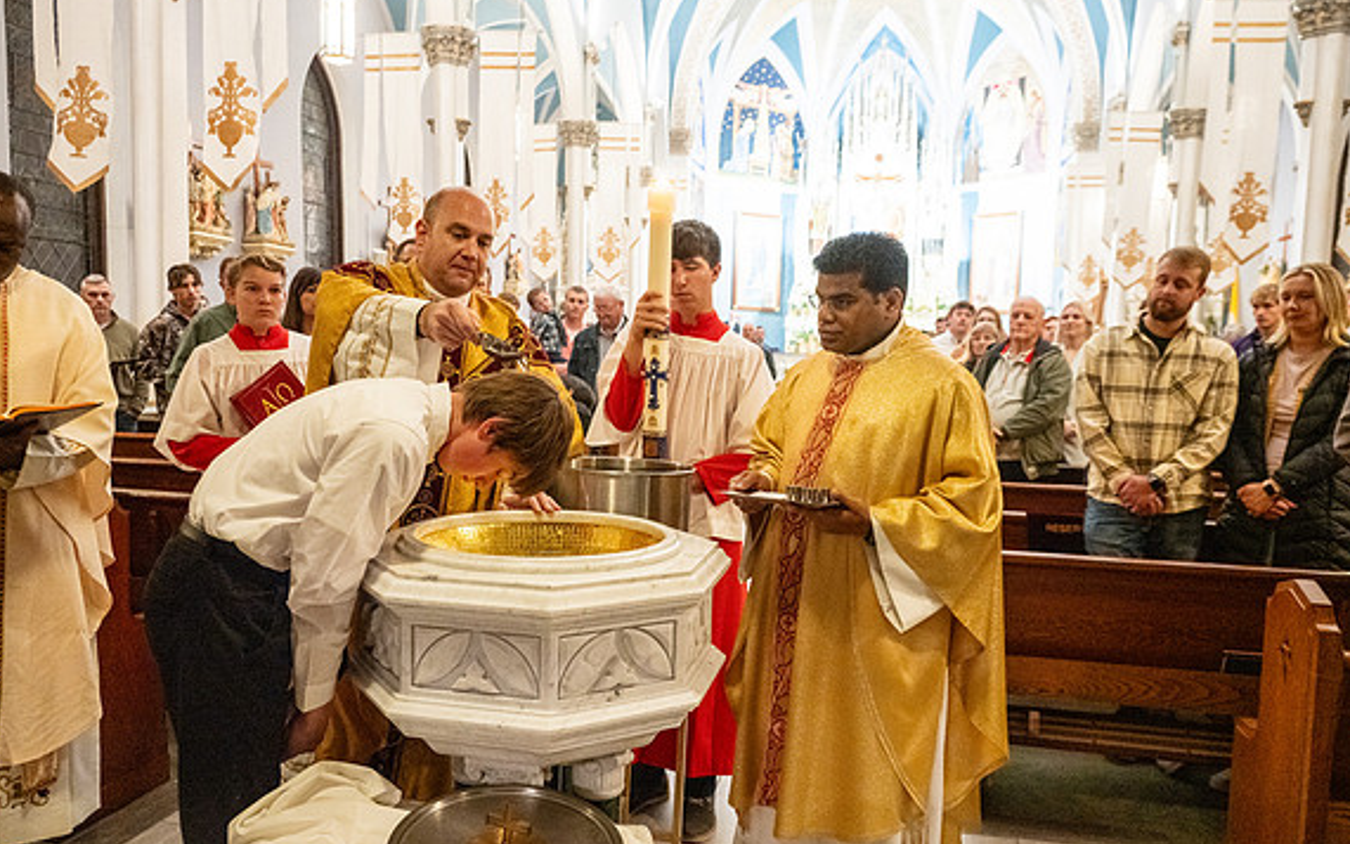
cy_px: 441
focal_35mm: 29
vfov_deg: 43.1
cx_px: 671
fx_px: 1067
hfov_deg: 64.6
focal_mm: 28
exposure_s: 1/60
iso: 5000
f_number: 4.5
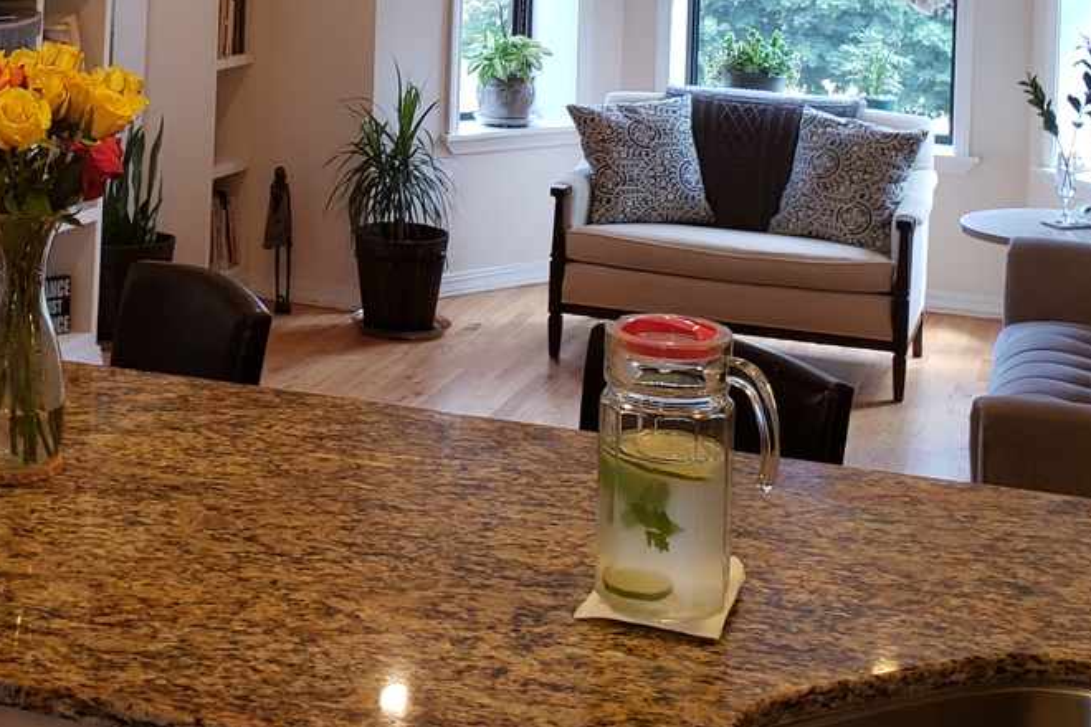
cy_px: -61
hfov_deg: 33.5
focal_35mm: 59
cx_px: 336
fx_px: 1788
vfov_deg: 21.8
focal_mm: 4.3
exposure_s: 1/60
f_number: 2.4
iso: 100
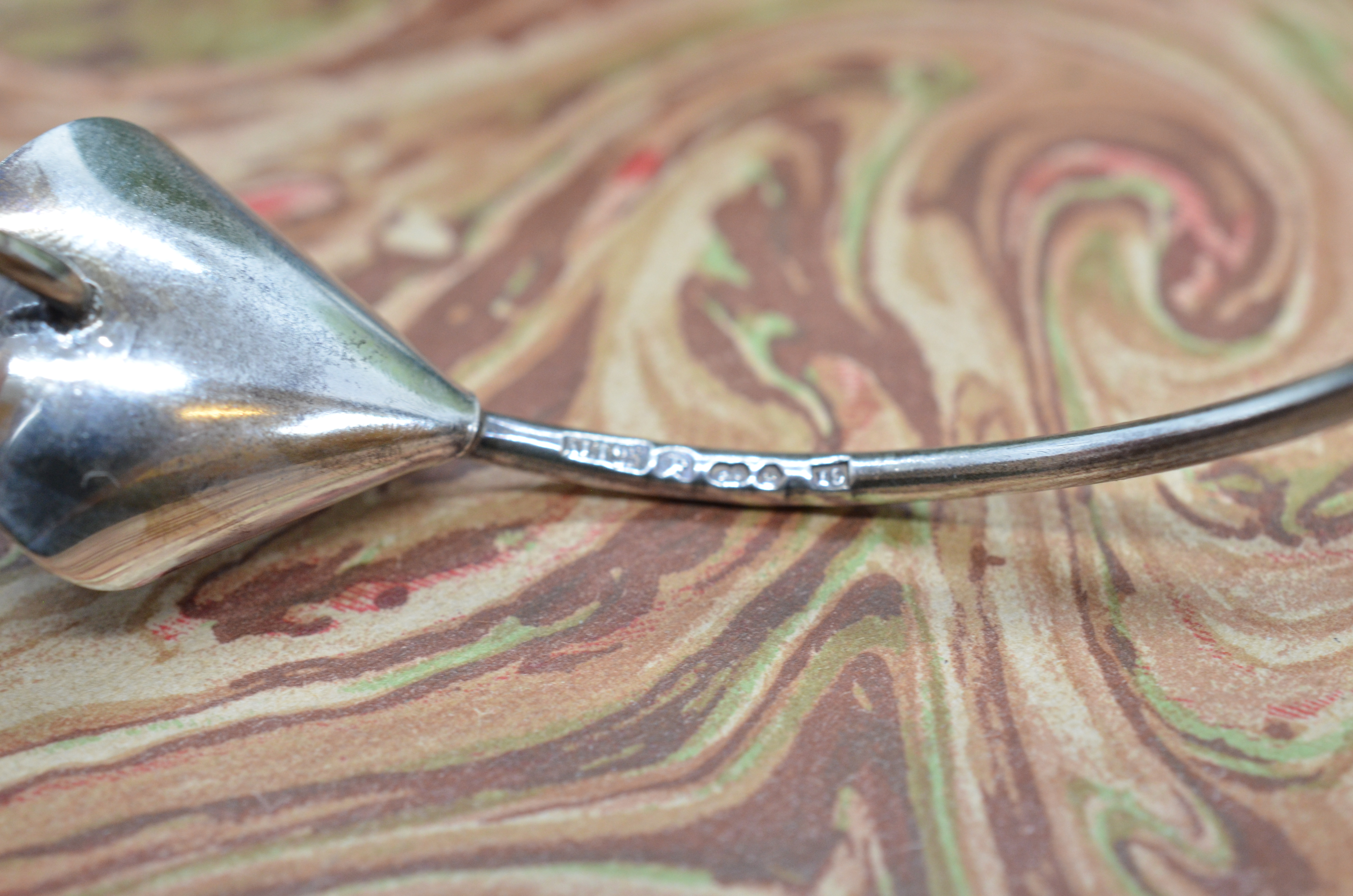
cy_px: 448
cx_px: 676
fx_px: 2250
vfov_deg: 22.5
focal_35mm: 60
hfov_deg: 33.5
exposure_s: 1/100
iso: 1000
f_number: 9
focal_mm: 40
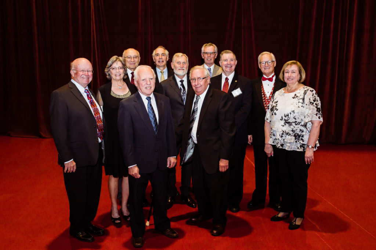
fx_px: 366
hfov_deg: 54.4
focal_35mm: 35
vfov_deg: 37.9
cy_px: 125
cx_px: 188
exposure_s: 1/250
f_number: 8
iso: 1600
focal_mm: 35
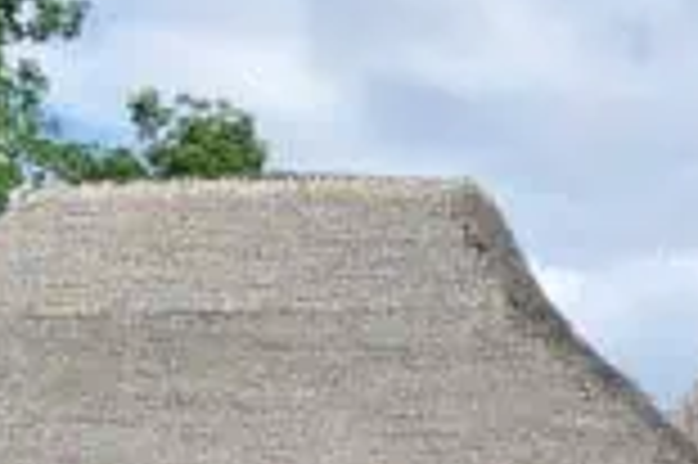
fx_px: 2537
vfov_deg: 10.2
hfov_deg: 14.3
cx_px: 1128
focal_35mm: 131
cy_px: 653
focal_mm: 18
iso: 200
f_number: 9
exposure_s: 1/320
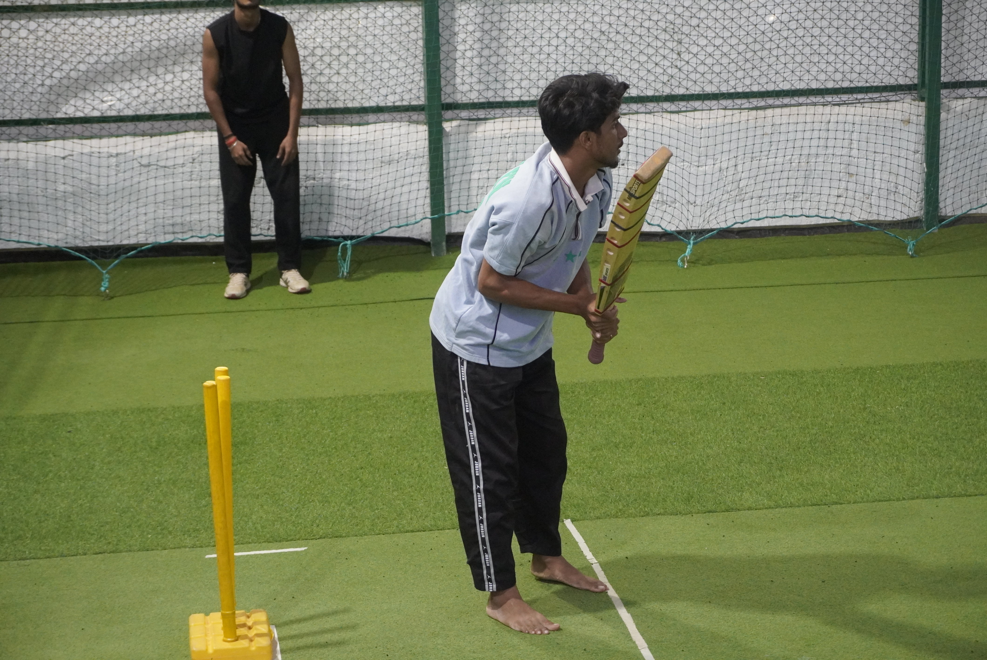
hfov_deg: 27.5
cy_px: 330
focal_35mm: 74
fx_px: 2016
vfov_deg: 18.6
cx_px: 494
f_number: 5.6
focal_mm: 49
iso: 4000
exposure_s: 1/200
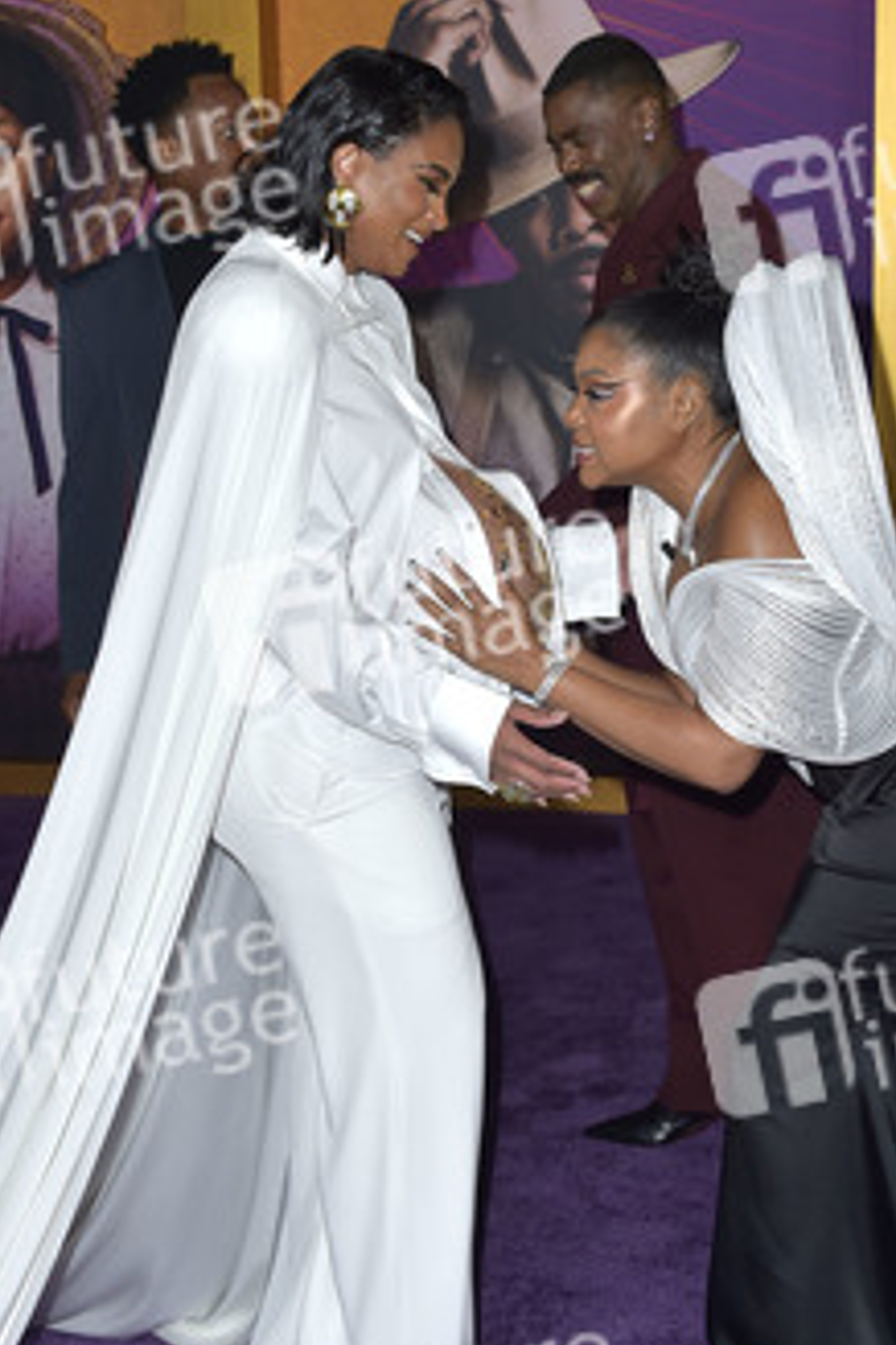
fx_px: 2053
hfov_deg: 24.6
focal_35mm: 55
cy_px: 814
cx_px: 536
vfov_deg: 36.1
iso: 320
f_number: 6.3
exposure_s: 1/250
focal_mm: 45
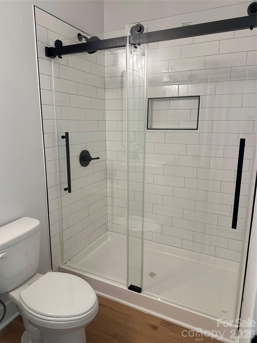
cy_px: 172
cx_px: 128
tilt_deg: -13.0
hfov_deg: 56.8
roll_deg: -0.2
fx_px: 238
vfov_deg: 71.6
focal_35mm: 24
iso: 160
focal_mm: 6.86
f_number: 1.78
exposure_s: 1/120
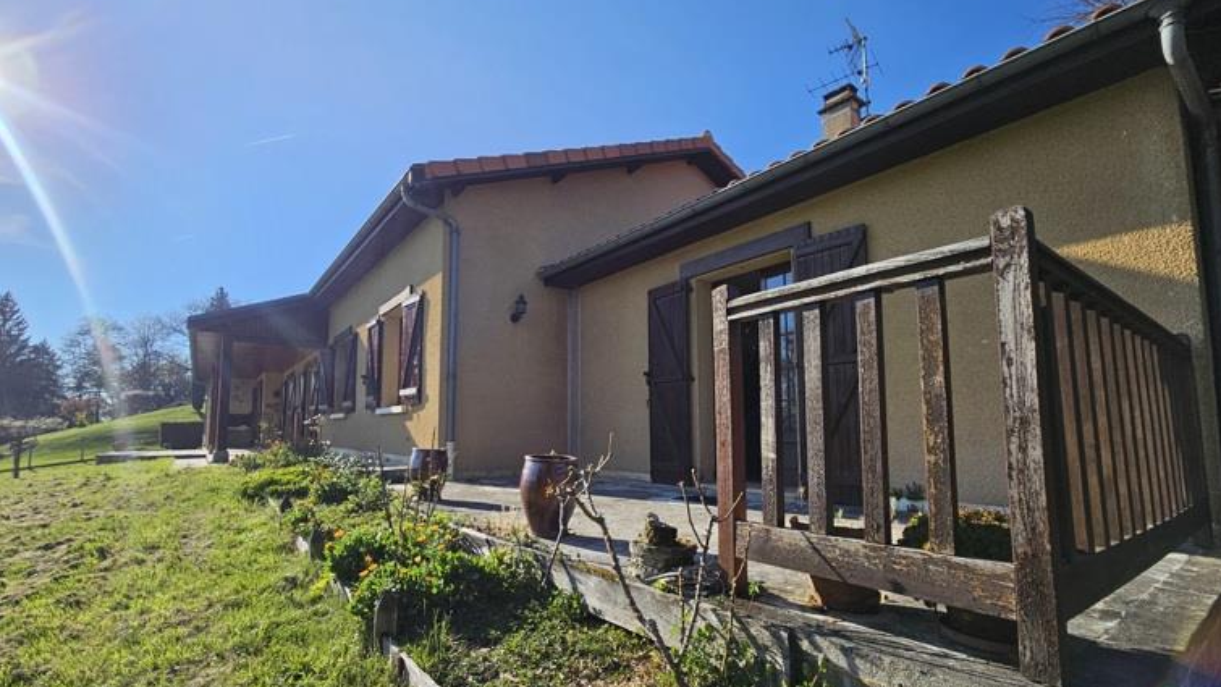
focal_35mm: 15
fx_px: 486
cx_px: 594
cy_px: 381
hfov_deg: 103.0
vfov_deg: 70.3
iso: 50
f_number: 2.2
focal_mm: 2.2
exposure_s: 1/2470
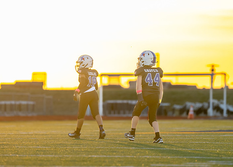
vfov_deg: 3.7
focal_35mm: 386
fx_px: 2551
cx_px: 124
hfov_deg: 5.2
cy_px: 75
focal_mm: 200
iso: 640
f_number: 2.8
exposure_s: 1/1250
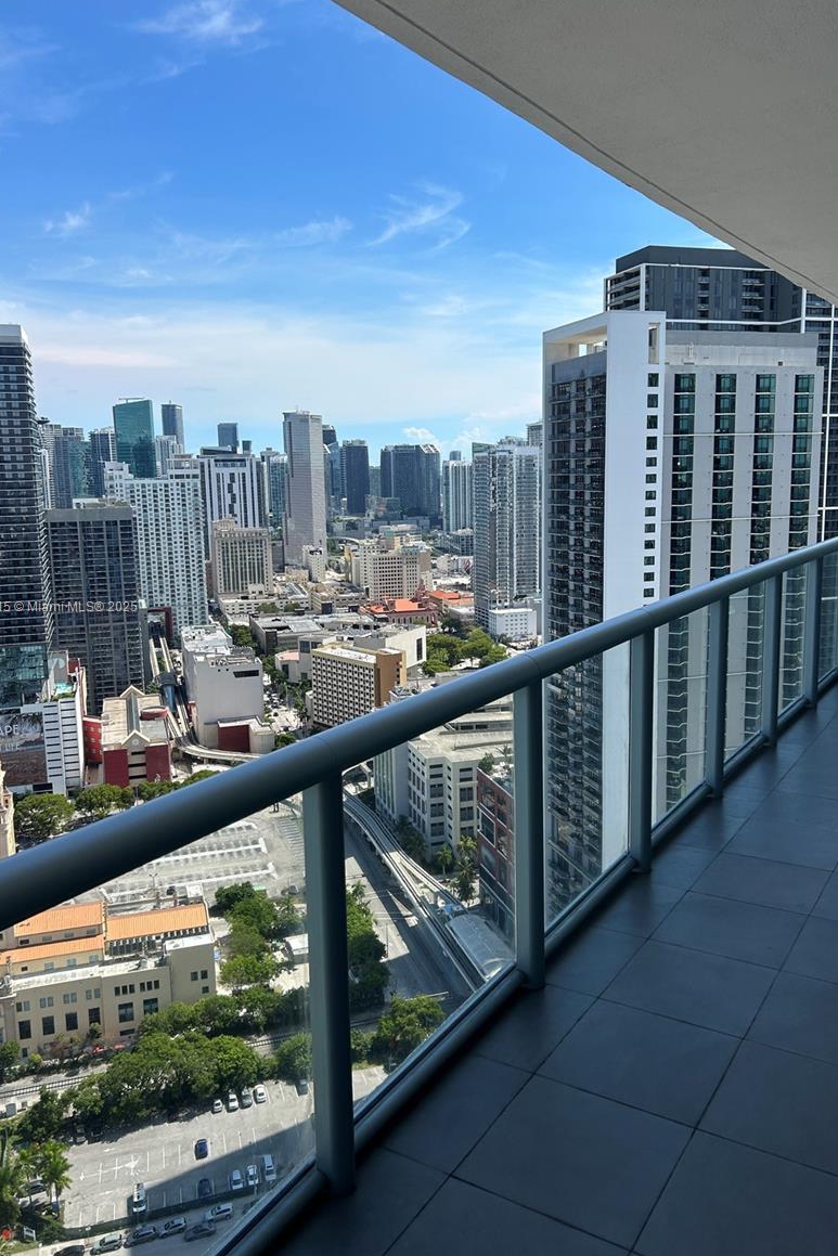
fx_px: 977
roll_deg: +1.4
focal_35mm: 28
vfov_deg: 65.5
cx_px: 427
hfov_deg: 46.4
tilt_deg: -9.6
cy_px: 608
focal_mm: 5.7
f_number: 1.5
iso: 50
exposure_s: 1/3831
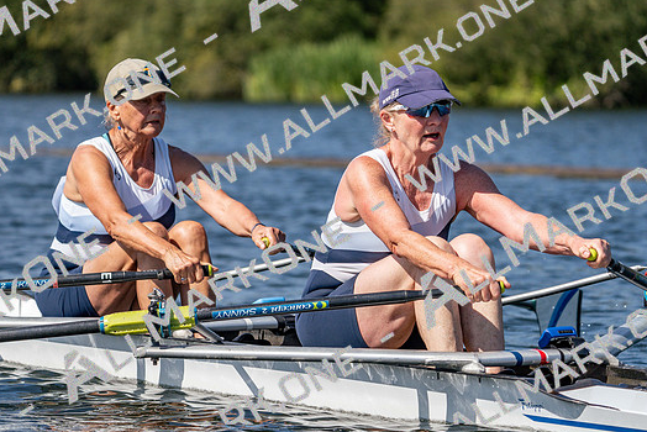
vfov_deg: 5.3
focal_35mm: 259
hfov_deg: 7.9
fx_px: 4657
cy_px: 213
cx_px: 315
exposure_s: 1/2000
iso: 200
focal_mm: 234
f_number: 5.6
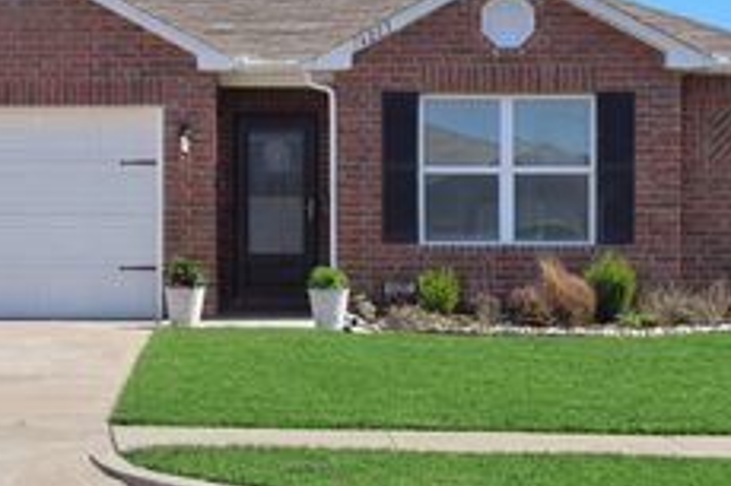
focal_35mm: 88
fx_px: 1787
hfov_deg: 23.0
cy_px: 129
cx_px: 210
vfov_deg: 15.4
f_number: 7.1
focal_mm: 27
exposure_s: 1/80
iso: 100
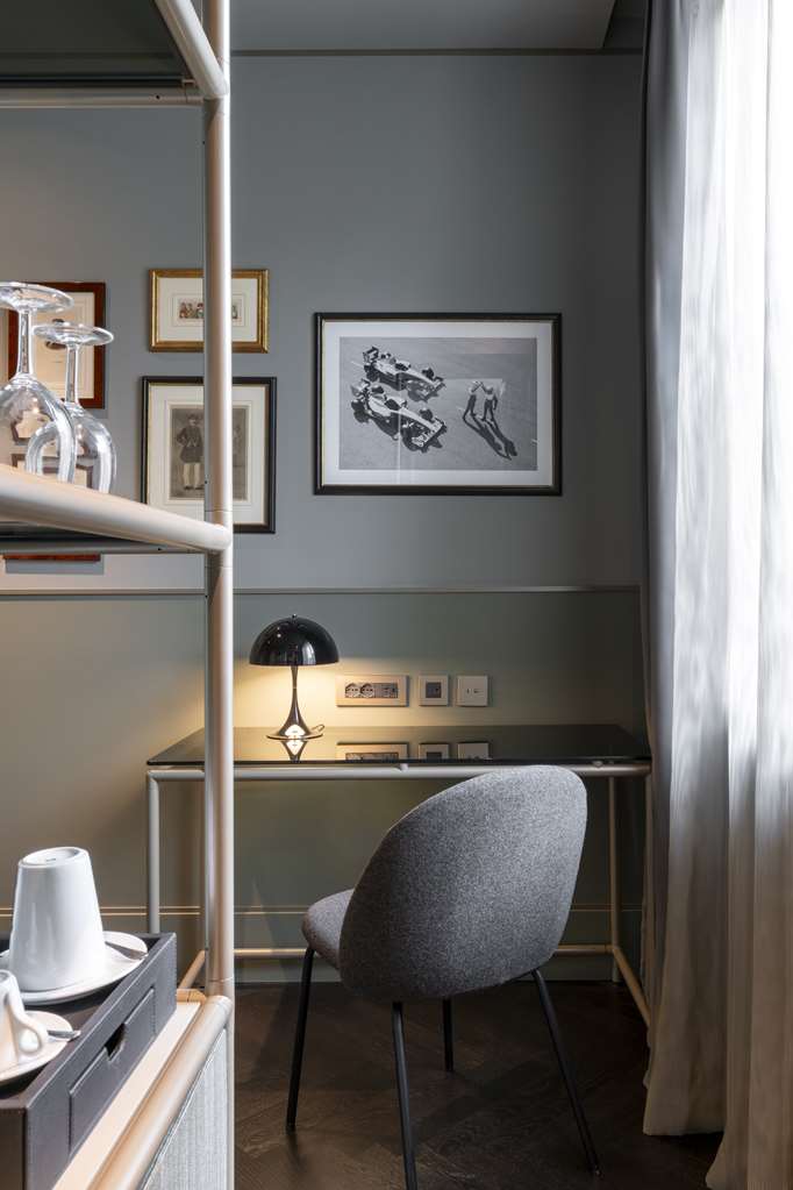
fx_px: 892
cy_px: 595
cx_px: 396
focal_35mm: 27
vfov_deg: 67.4
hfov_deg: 47.9
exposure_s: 1.6
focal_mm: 27
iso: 200
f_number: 14
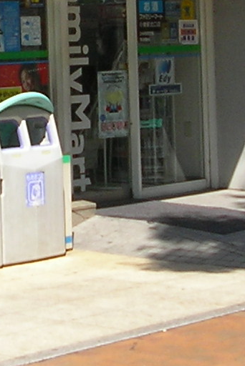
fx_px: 1611
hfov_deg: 8.6
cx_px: -7
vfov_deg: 12.8
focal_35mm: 158
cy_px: 6
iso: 71
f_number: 4.1
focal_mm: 5.8
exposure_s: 1/482
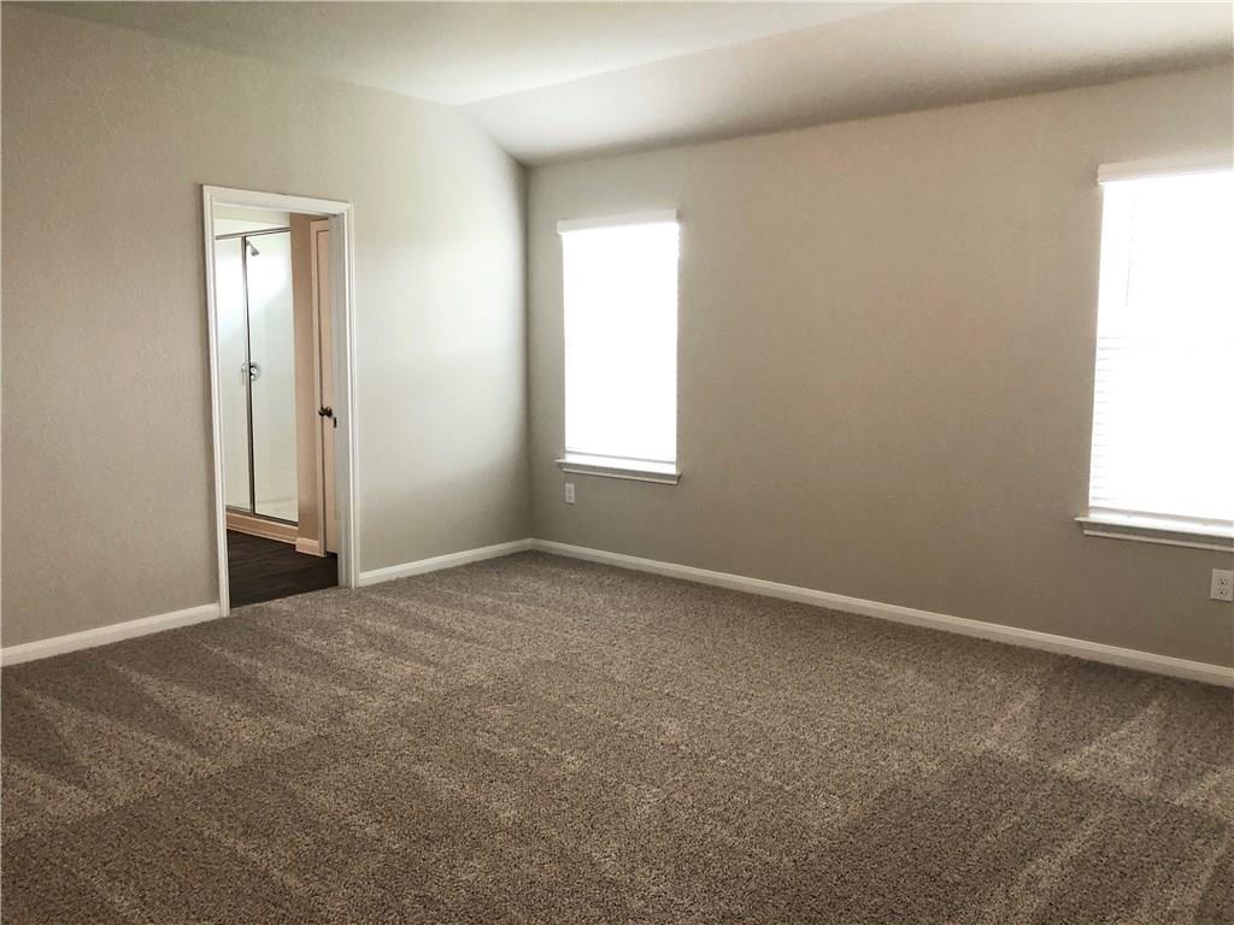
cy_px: 462
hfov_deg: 63.4
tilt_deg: -7.2
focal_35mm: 28
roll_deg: +0.3
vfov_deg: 49.7
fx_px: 998
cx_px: 617
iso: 40
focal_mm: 4
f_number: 1.8
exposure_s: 1/20
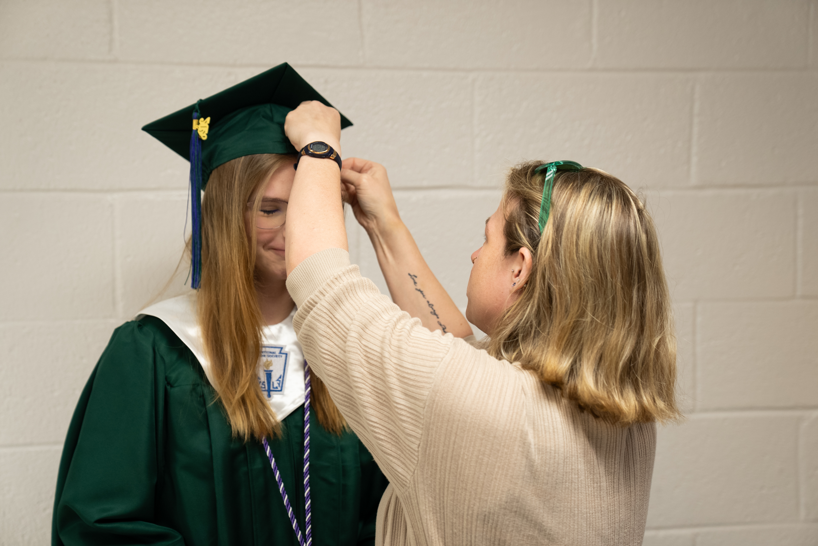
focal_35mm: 64
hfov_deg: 31.4
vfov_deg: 21.3
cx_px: 409
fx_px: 1455
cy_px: 273
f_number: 2.8
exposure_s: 1/125
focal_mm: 64
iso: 640
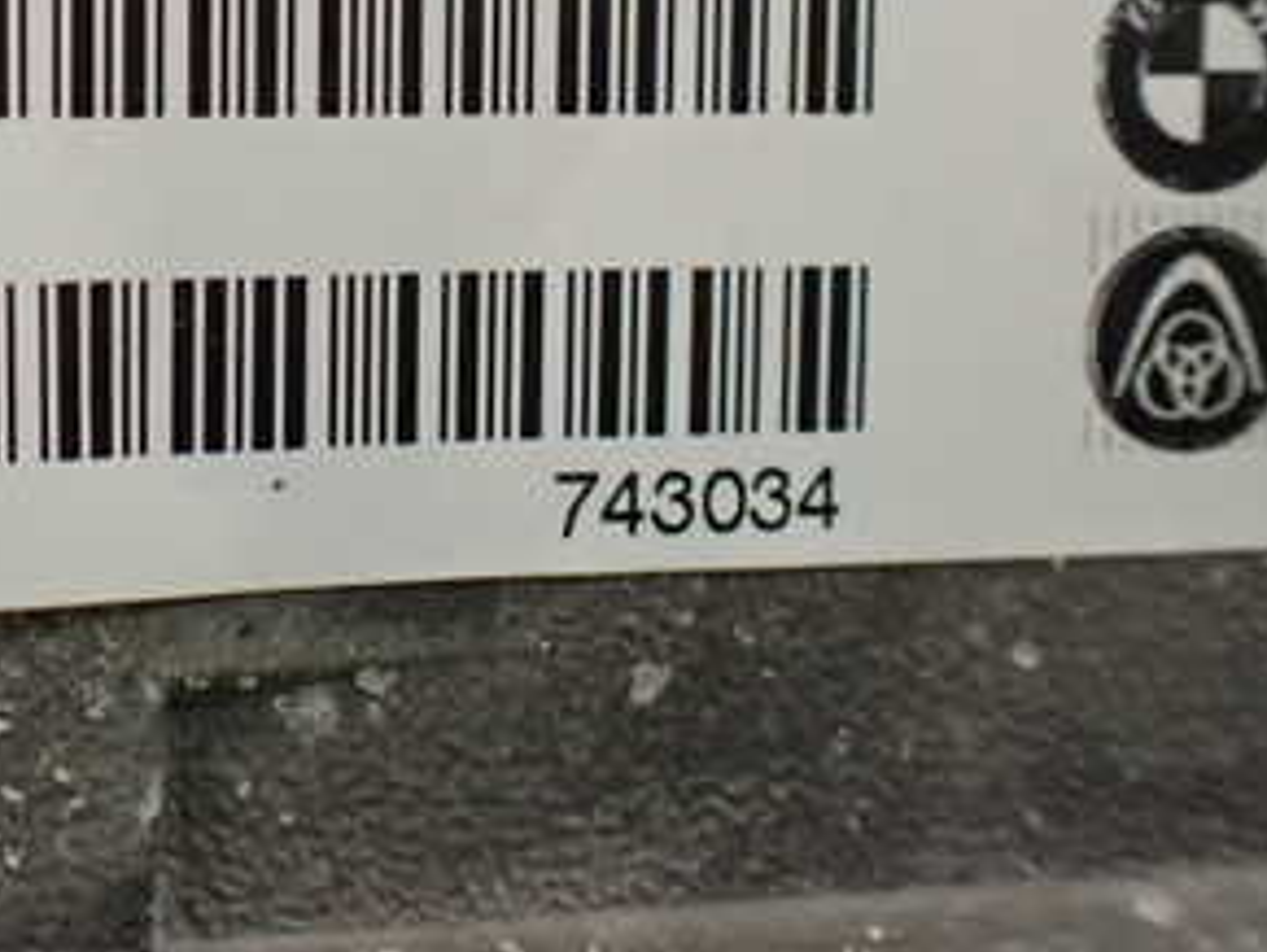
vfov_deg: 23.3
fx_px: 2271
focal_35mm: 62
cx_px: 87
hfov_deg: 29.7
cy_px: 192
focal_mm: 5.4
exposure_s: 1/60
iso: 800
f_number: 2.3
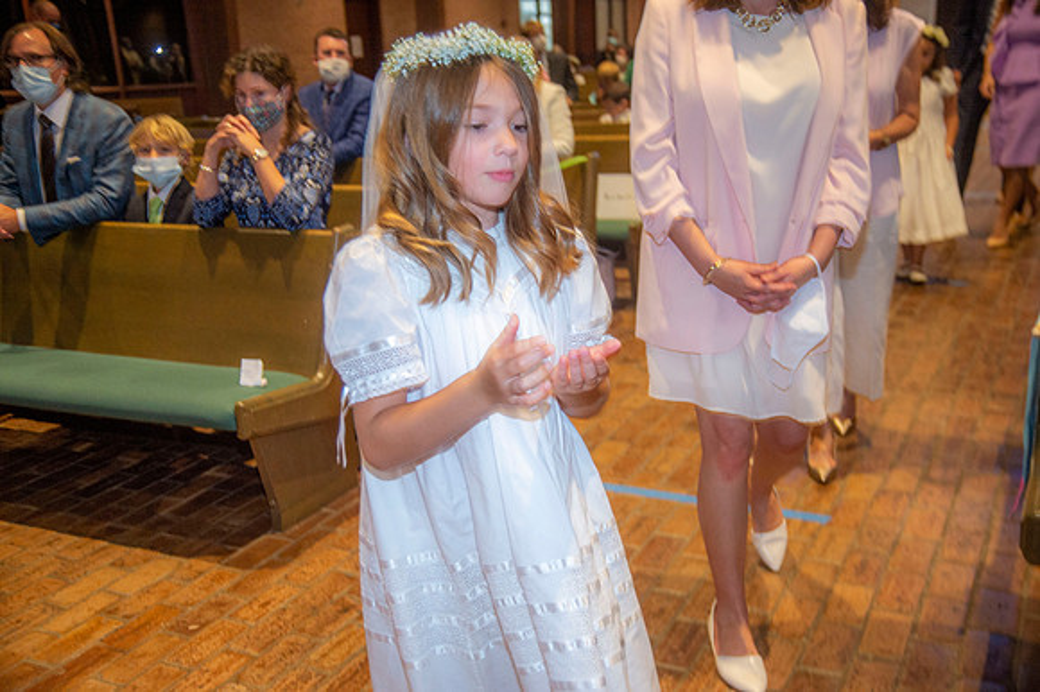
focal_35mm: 38
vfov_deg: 35.0
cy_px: 346
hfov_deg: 50.7
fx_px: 1097
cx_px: 520
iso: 1600
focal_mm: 38
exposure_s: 1/125
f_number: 4.5
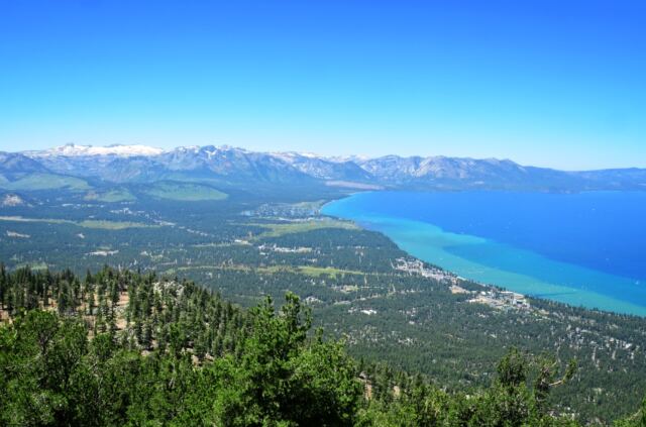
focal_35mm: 30
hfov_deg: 62.1
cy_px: 214
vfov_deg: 43.4
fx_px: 537
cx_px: 323
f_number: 16
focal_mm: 20
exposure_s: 1/100
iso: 200
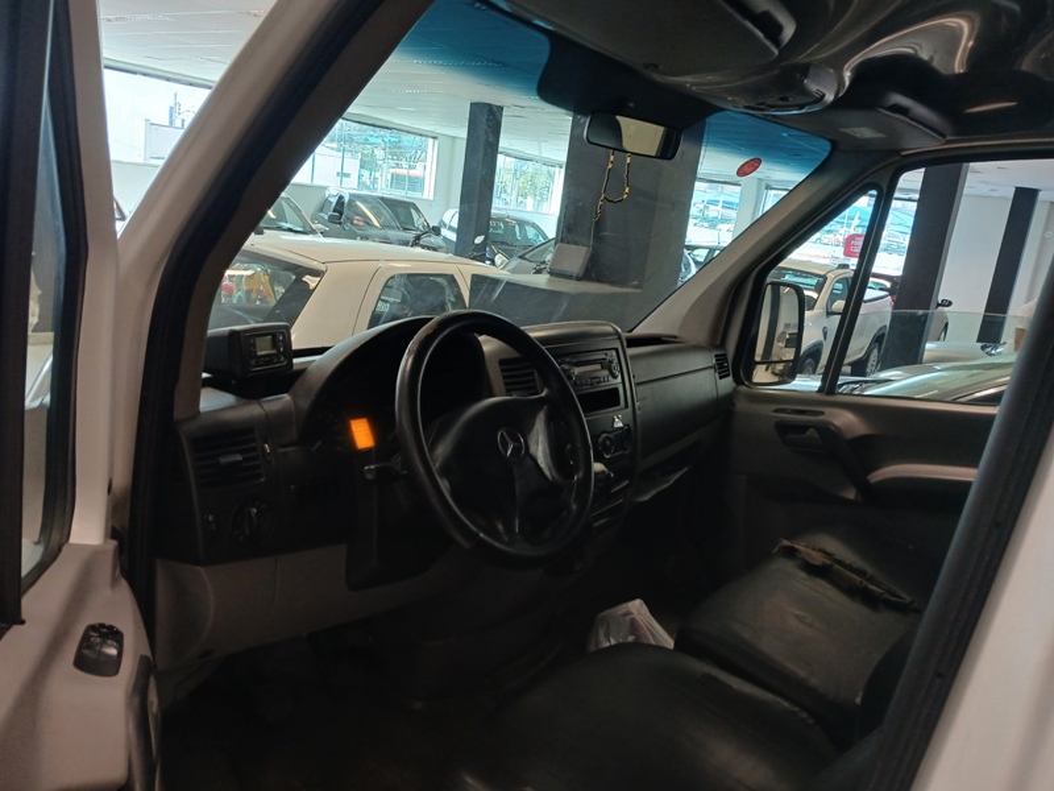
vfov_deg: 53.1
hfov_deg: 67.3
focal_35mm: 26
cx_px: 527
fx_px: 792
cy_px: 396
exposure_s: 1/60
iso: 200
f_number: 1.8
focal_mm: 3.98
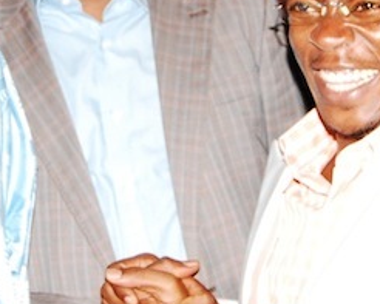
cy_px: 17
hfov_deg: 18.4
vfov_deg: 14.6
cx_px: 110
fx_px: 1170
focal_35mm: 104
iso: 800
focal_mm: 26
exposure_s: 1/160
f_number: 4
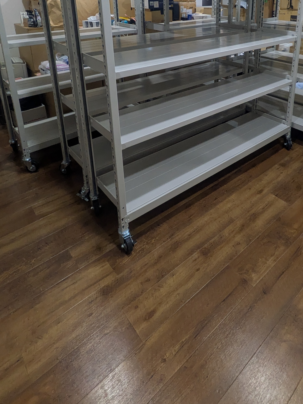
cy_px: 83
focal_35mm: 26
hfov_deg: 52.2
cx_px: 199
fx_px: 303
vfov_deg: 61.9
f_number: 2.2
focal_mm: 1.83
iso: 323
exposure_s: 1/120
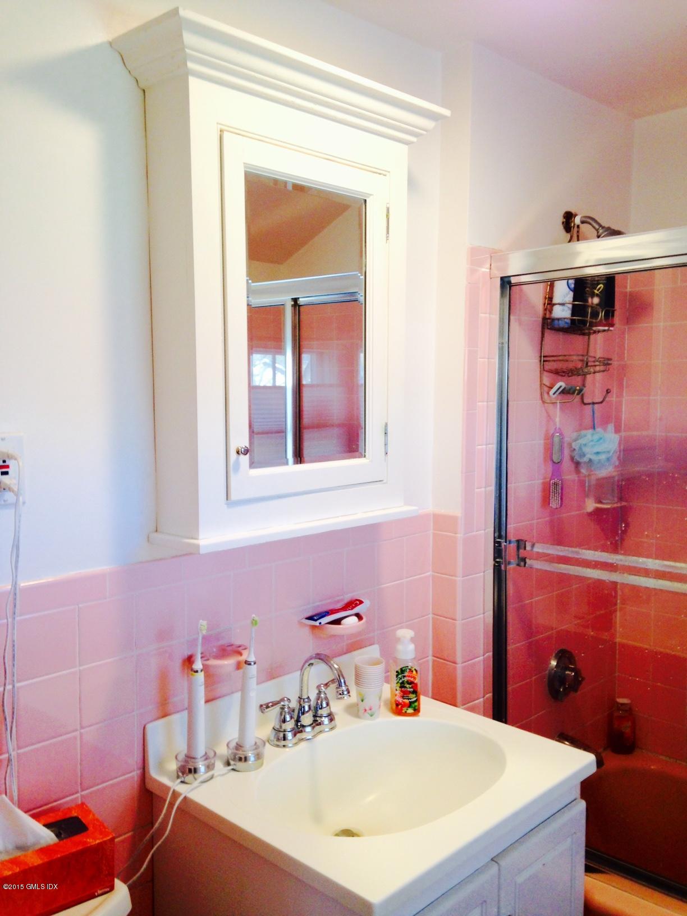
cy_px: 458
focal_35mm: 33
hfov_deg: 42.9
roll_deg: +0.2
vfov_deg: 55.4
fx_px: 873
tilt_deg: -3.2
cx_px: 344
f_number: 2.4
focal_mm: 4.12
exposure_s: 1/20
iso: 64
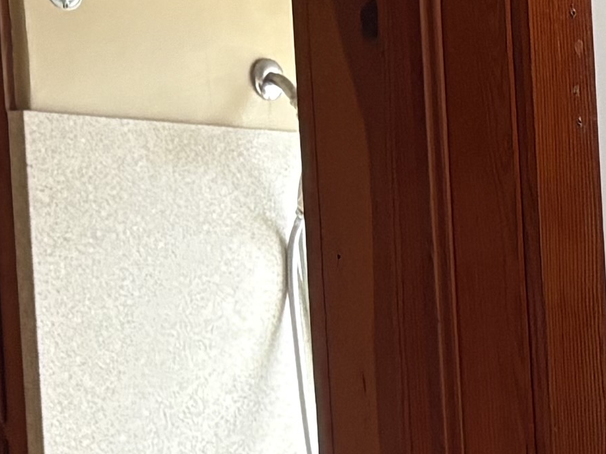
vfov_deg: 8.8
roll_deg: +2.2
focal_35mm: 167
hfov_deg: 10.7
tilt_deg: -4.8
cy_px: 596
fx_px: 2924
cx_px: 1285
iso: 250
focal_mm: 5.96
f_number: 1.6
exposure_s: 1/60
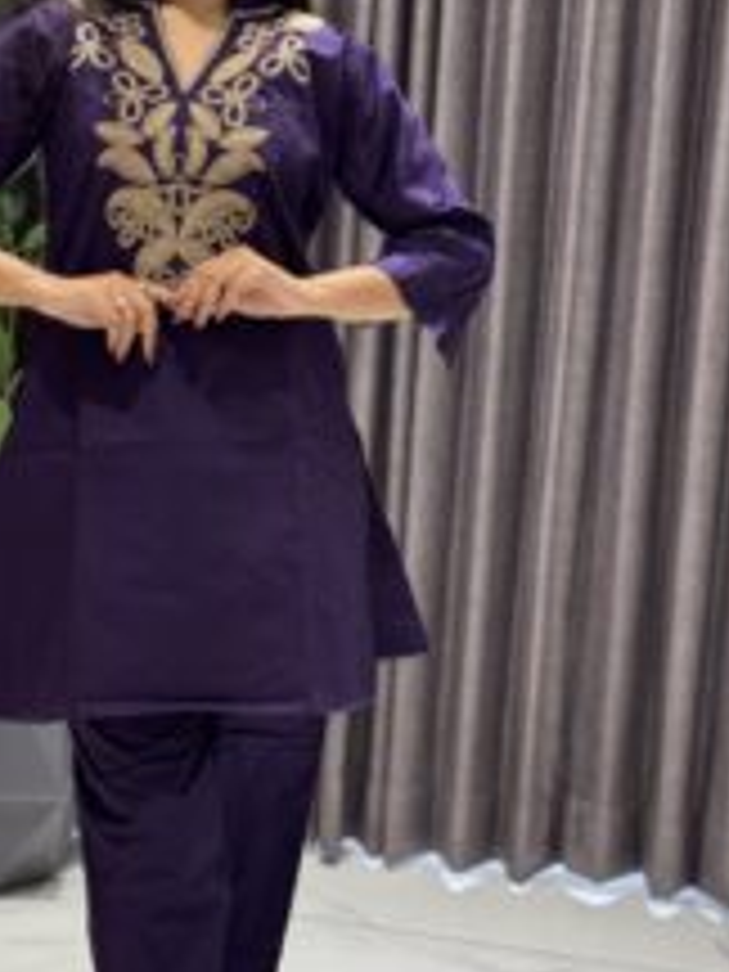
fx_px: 2499
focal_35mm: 89
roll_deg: -2.6
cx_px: 166
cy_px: 441
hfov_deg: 16.5
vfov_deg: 22.0
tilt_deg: -8.3
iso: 100
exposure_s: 1/50
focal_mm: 6.76
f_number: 1.78
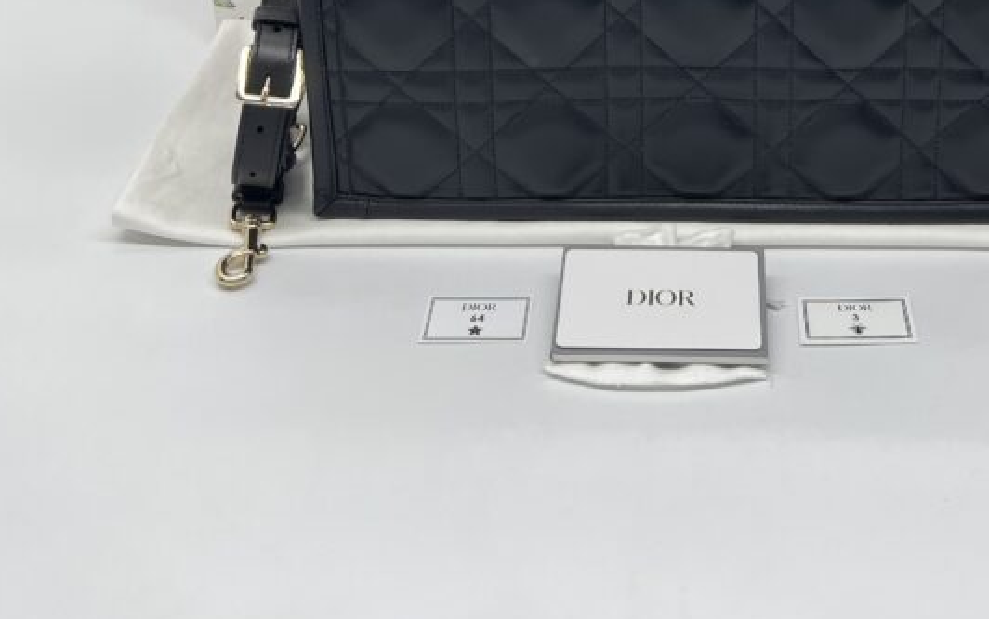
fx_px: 1429
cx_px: 692
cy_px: -247
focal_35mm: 53
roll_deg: +1.8
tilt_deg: -17.8
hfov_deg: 37.6
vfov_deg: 21.4
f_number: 1.5
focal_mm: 5.7
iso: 40
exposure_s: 1/100
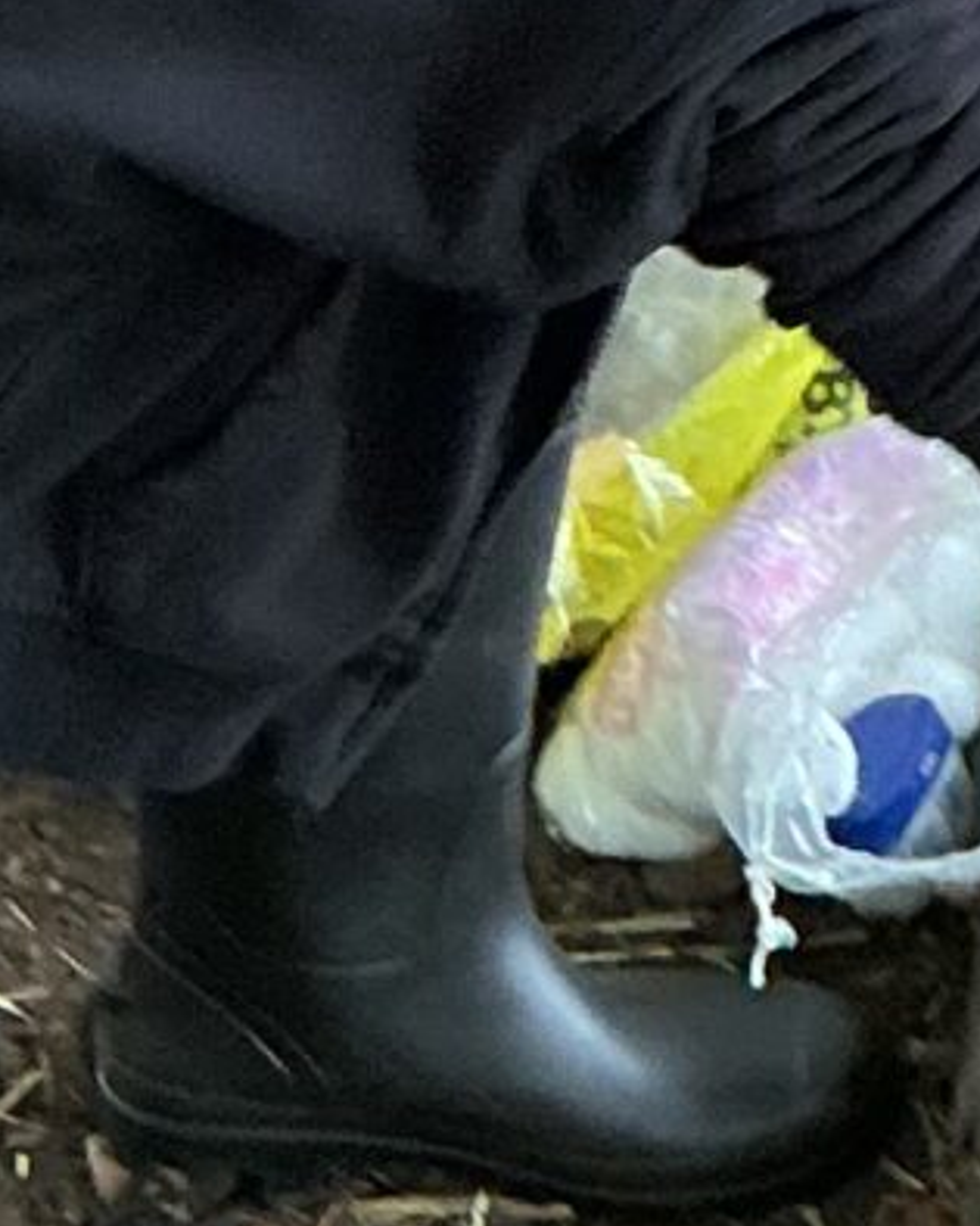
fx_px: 6674
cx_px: 1860
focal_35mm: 184
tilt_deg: -35.1
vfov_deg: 10.4
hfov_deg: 8.1
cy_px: 59
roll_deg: -2.1
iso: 160
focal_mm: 3
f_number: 1.8
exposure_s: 1/50
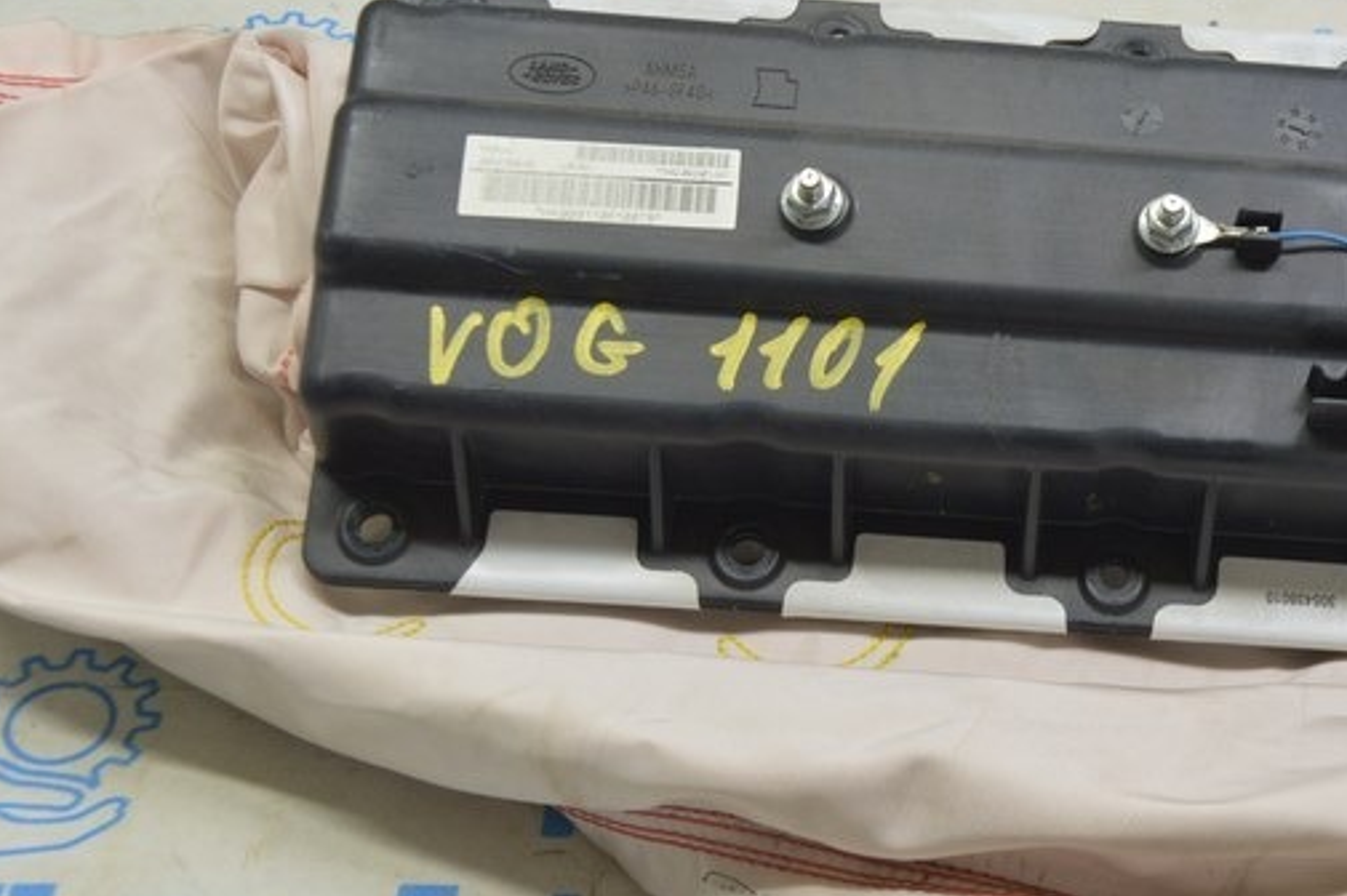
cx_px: 1099
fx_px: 2730
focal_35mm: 73
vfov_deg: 18.6
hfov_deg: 27.1
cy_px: 527
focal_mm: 24
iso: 400
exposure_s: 1/20
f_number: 5.6
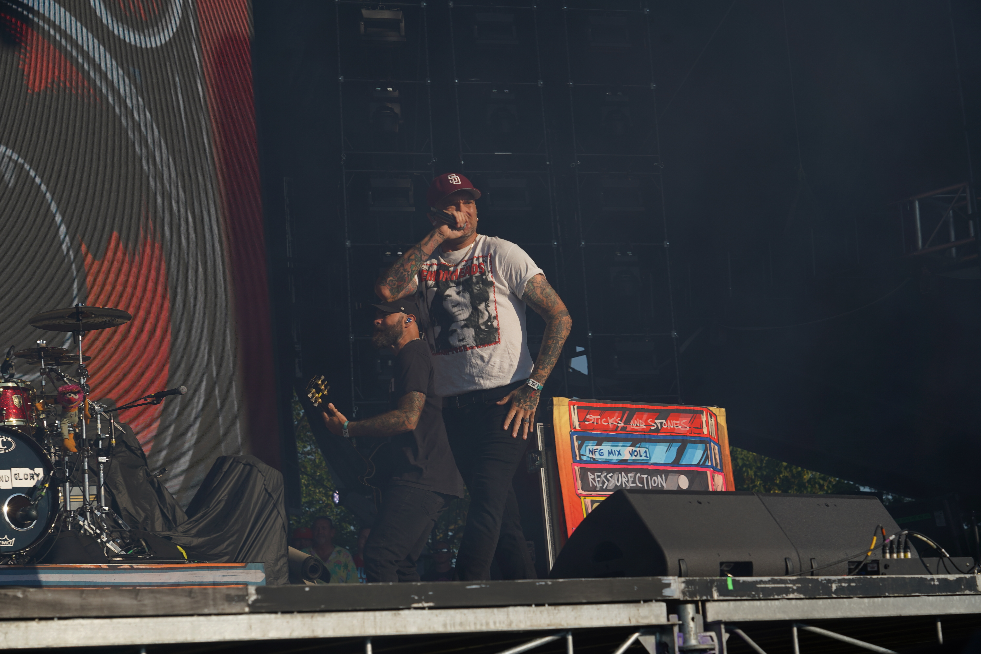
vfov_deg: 17.3
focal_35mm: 79
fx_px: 2153
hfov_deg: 25.7
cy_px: 327
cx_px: 490
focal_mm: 79
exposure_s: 1/400
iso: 100
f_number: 8
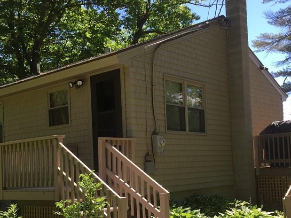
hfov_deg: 39.6
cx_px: 132
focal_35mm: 48
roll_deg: +2.7
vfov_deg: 30.0
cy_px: 147
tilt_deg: +2.2
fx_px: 403
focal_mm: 4.15
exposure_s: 1/706
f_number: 2.2
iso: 32
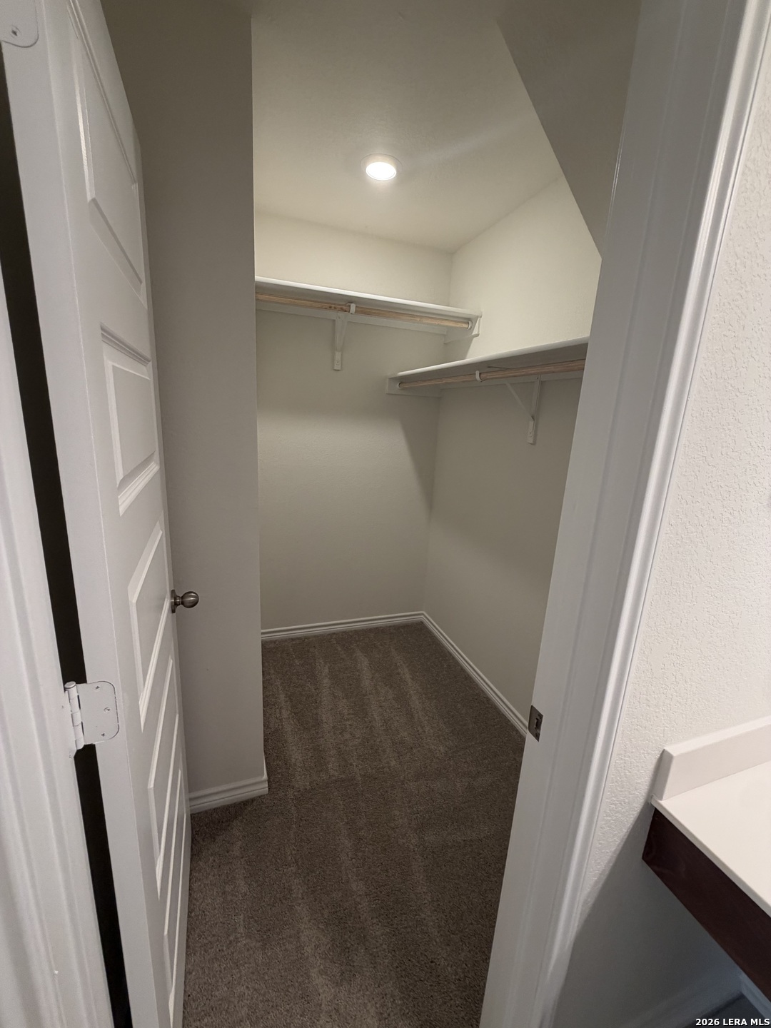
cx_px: 386
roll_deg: -2.6
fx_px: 416
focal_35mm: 14
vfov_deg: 102.1
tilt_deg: -11.1
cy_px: 514
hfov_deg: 85.7
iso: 200
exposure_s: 1/120
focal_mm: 2.22
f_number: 2.2
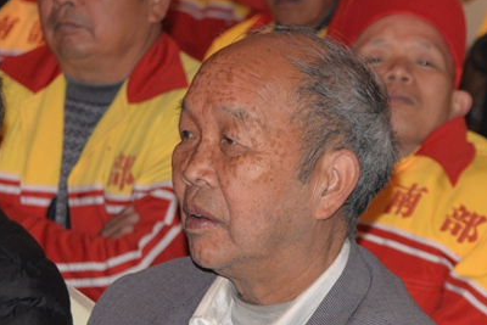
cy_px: 385
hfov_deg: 9.3
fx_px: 2923
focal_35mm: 216
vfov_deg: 6.3
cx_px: 709
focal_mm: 72
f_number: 5
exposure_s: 1/90
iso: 800
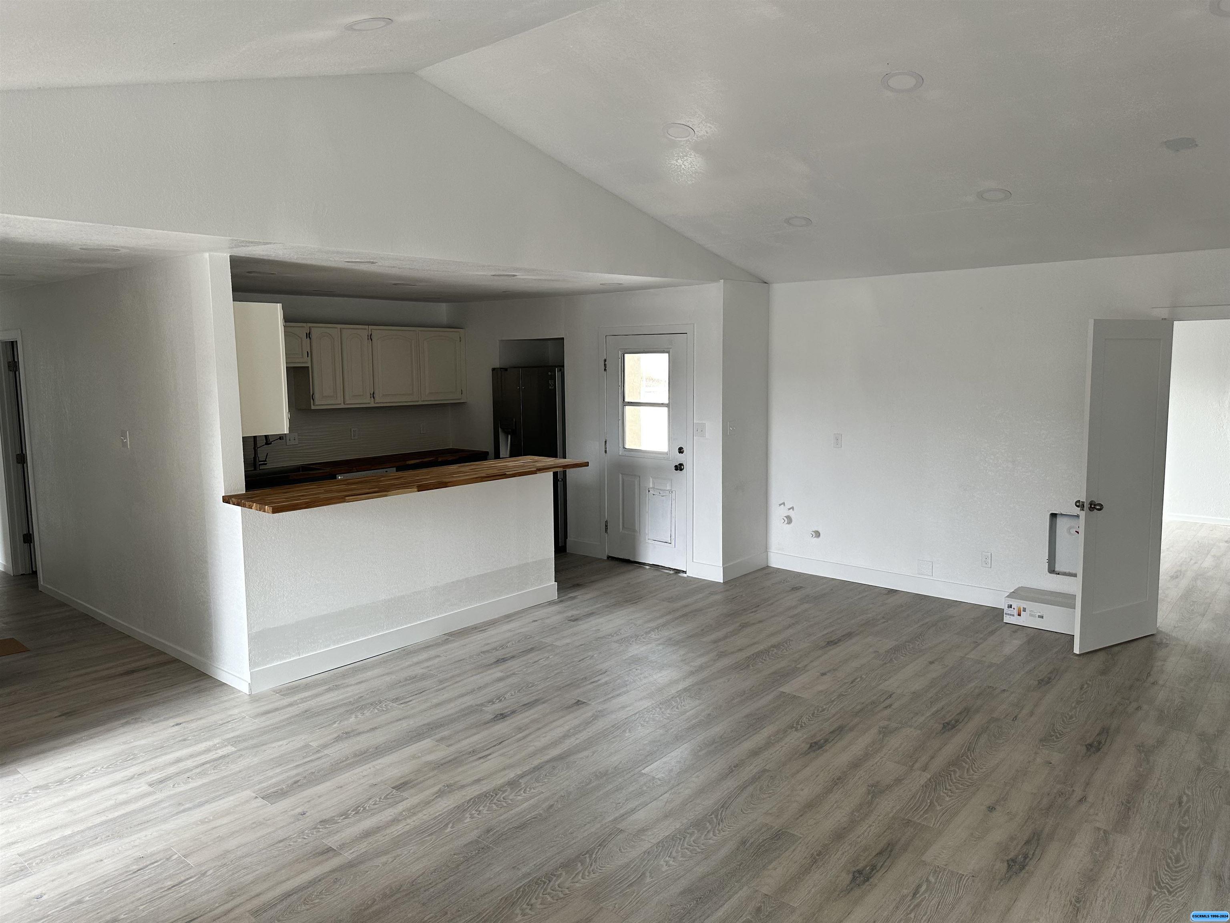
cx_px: 615
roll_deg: +0.6
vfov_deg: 56.8
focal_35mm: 24
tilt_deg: -6.1
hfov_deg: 71.6
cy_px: 462
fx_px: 853
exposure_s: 1/121
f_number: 1.78
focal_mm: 6.86
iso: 125
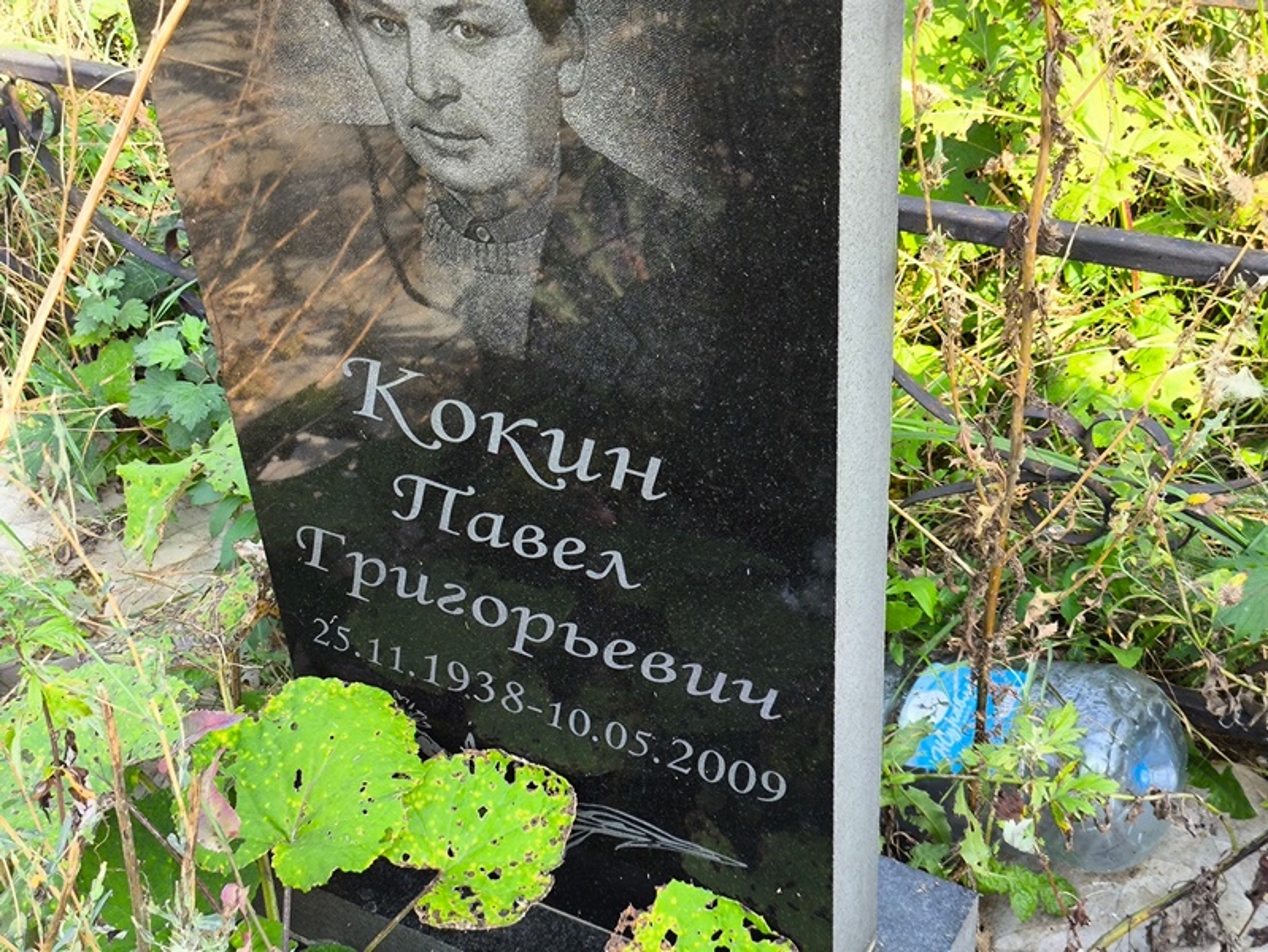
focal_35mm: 50
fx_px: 1832
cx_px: 634
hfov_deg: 38.2
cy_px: 476
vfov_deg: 29.1
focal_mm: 4.71
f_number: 1.7
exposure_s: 1/204
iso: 50
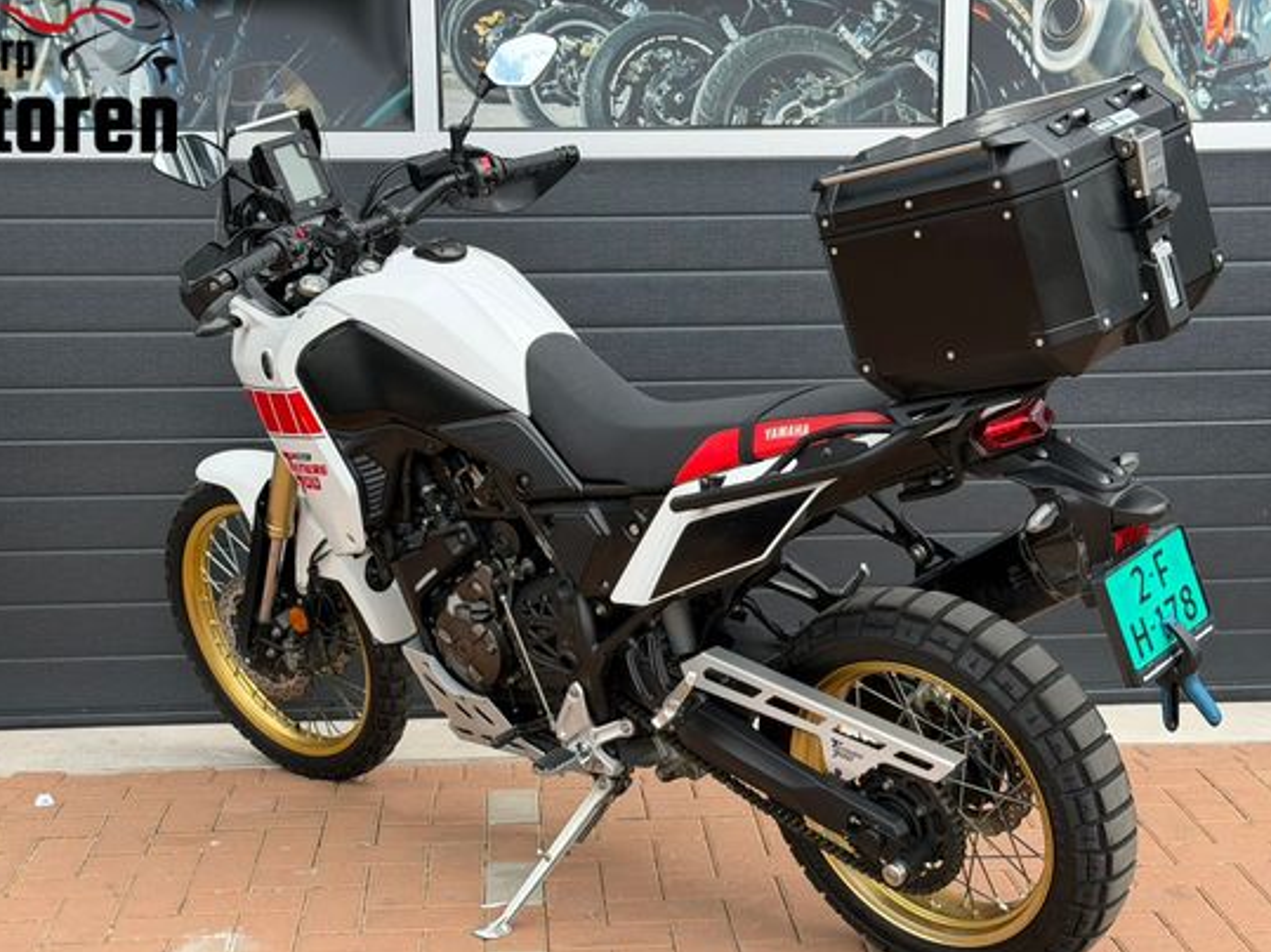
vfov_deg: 25.6
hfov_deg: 33.8
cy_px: 561
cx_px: 630
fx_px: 2092
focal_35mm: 57
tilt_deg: -10.2
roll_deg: +0.5
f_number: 1.78
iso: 100
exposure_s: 1/1795
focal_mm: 6.76
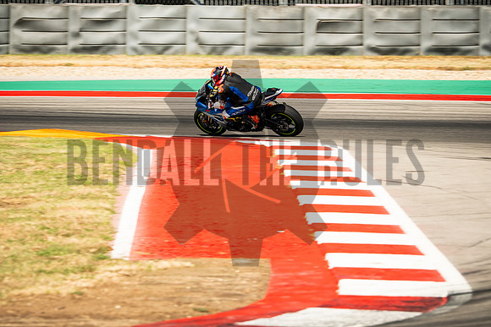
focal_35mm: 420
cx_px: 246
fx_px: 5729
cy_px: 164
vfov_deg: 3.3
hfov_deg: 4.9
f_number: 6.4
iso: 160
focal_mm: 280
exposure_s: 1/250
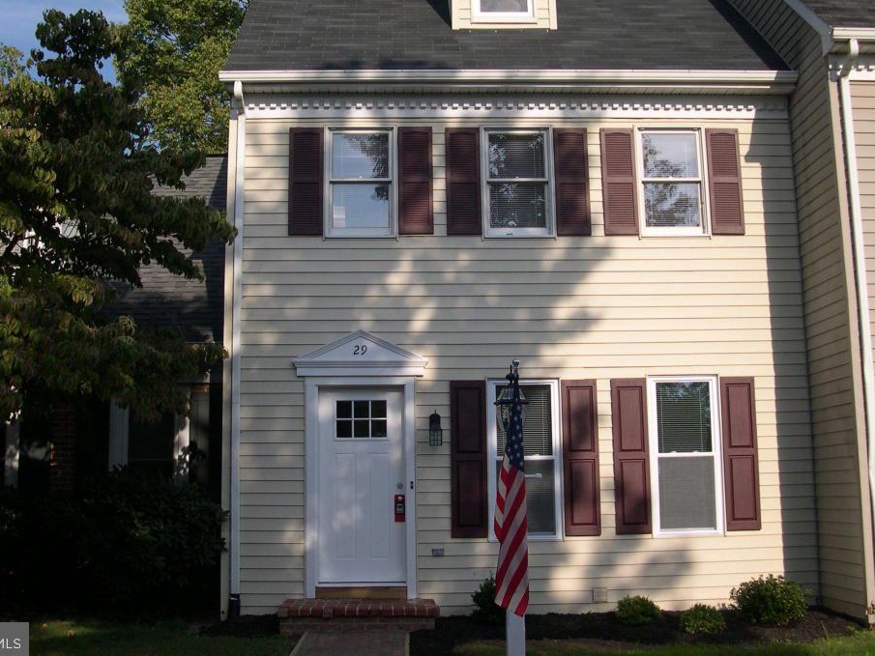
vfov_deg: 33.6
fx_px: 1087
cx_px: 403
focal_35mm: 43
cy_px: 291
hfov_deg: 43.8
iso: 100
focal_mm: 8
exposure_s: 1/229
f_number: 7.6
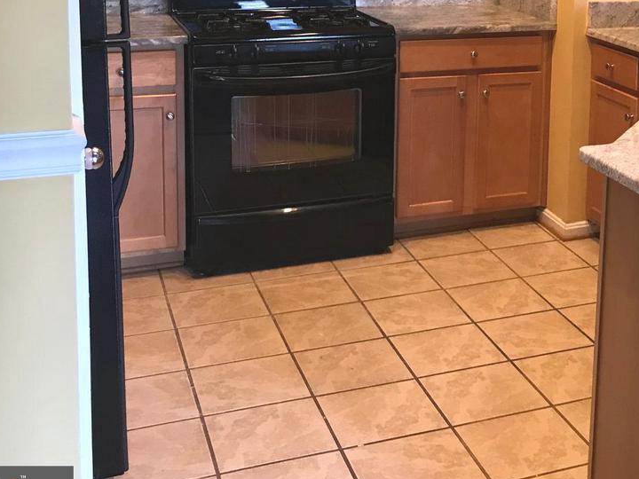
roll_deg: -2.8
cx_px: 556
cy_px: 38
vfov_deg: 25.2
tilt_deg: -8.8
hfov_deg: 32.9
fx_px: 1034
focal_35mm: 56
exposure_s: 1/15
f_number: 1.8
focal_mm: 3.99
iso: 50
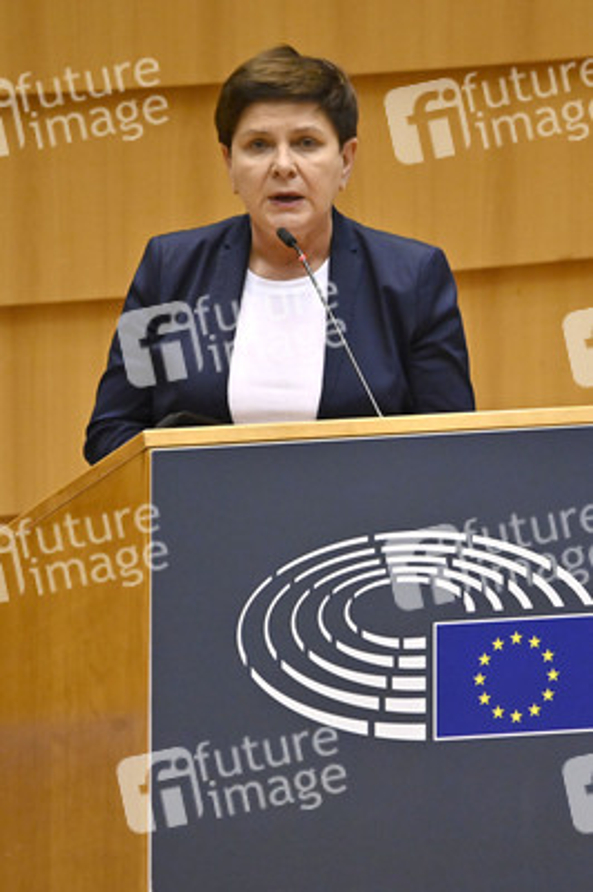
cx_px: 296
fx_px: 14850
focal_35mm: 600
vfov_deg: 3.4
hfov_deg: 2.3
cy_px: 446
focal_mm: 600
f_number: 6.3
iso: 4000
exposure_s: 1/500
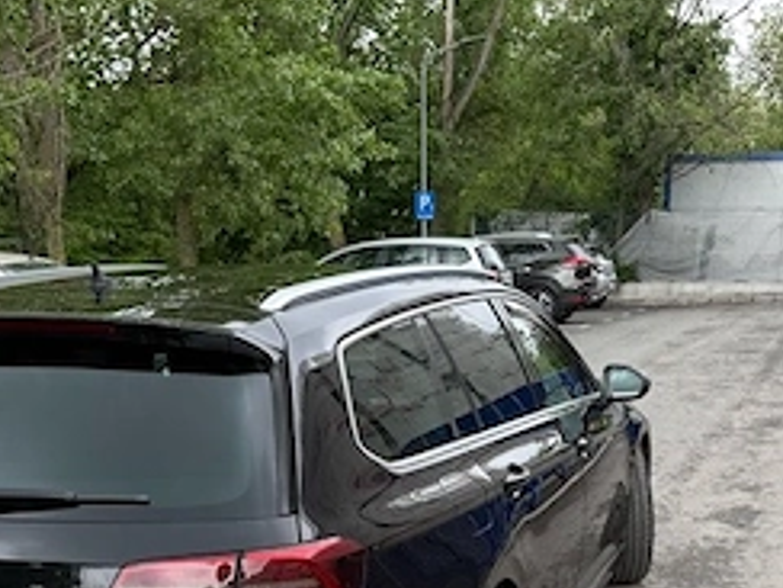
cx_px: 414
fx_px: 1335
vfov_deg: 23.6
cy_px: 607
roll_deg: +0.1
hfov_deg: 32.7
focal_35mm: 59
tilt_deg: -15.0
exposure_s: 1/547
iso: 80
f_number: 1.78
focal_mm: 6.76
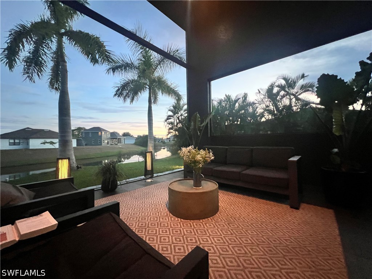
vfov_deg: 89.9
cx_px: 186
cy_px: 140
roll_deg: +1.0
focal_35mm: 13
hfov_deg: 106.2
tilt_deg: +0.3
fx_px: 140
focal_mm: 1.57
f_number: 1.8
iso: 640
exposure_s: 1/40
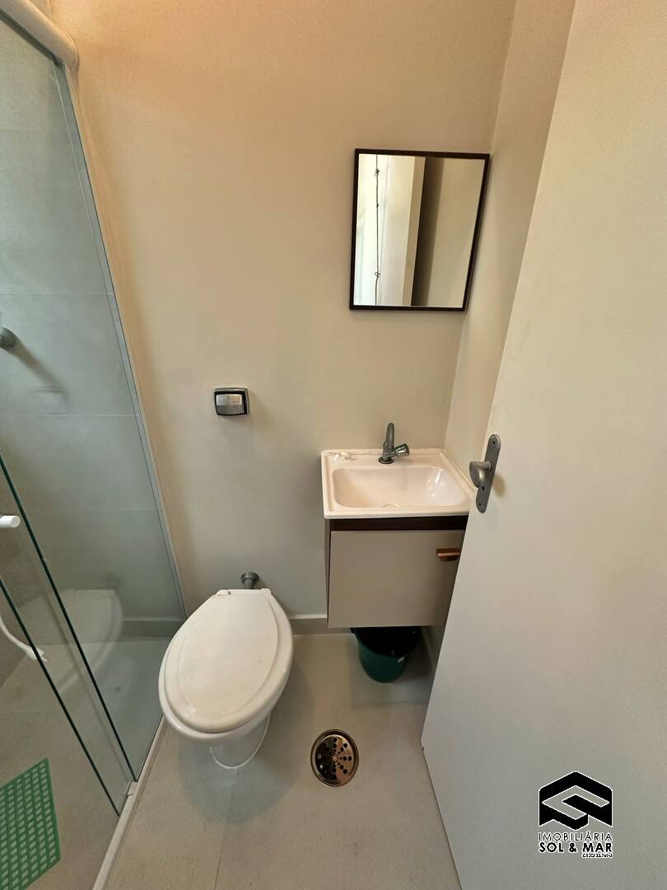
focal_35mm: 14
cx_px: 334
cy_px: 445
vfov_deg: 102.1
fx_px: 360
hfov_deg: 85.7
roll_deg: -1.5
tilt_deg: -23.9
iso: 250
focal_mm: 2.22
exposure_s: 1/60
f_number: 2.2
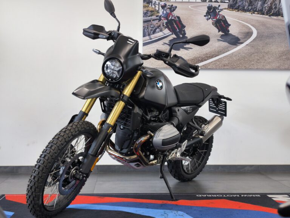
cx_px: 145
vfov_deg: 31.5
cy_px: 109
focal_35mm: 46
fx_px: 385
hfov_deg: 41.2
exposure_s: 1/100
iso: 100
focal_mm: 6.57
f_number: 1.6
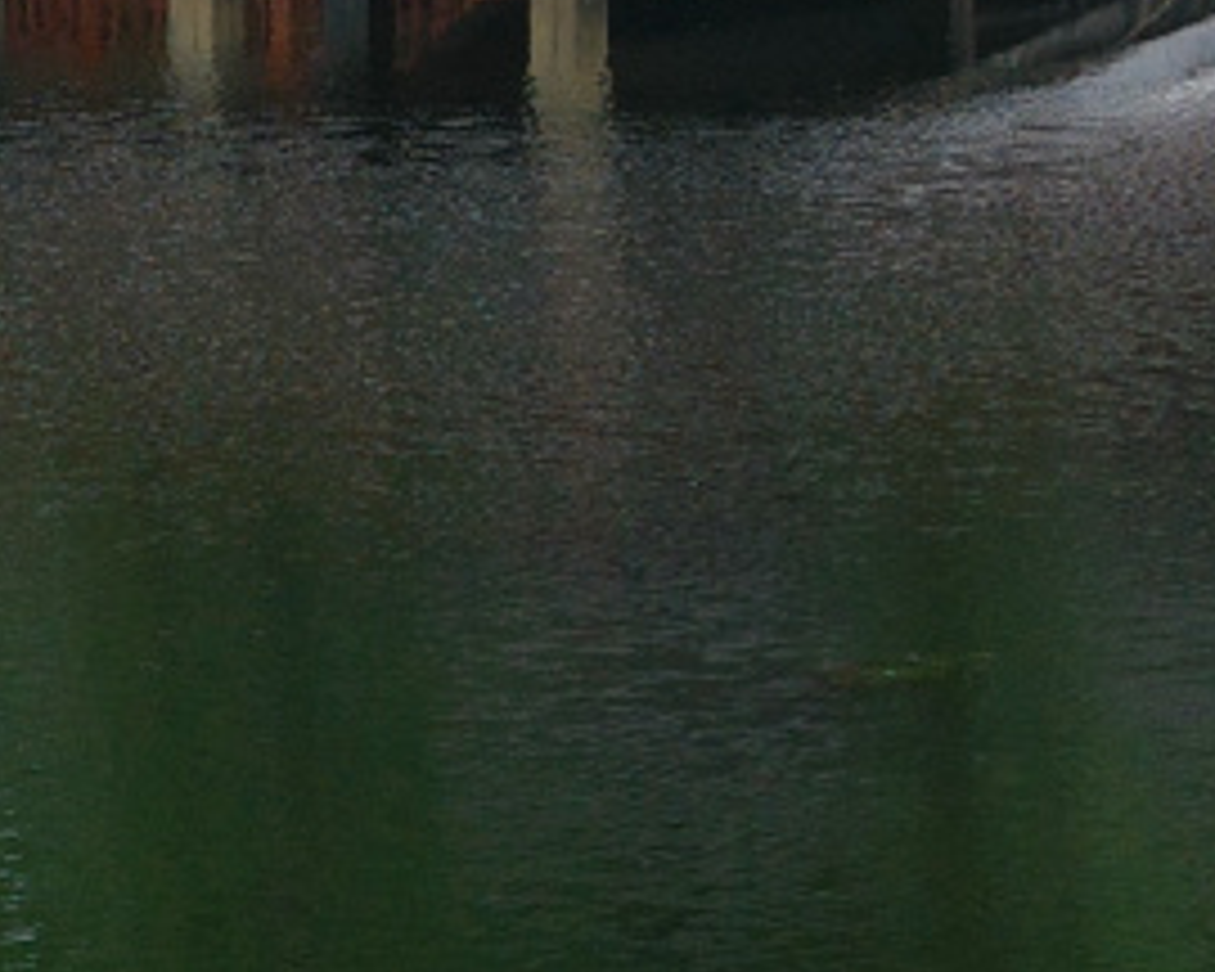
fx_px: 9601
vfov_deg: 5.6
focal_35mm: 267
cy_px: -1508
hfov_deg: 7.1
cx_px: 1940
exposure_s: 1/400
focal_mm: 26
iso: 200
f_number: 5
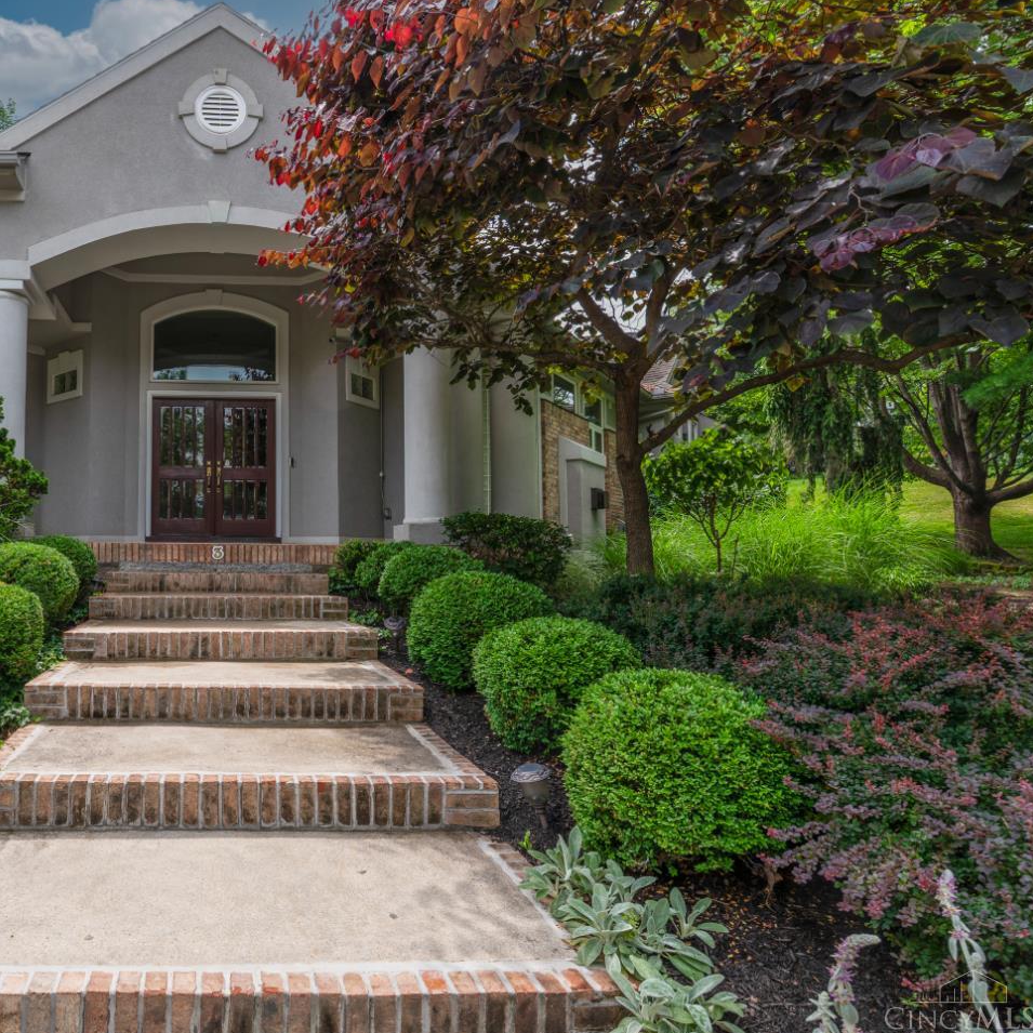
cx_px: 239
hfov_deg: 69.1
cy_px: 516
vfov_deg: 74.8
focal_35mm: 20
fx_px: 675
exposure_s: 1/200
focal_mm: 15
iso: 100
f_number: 8
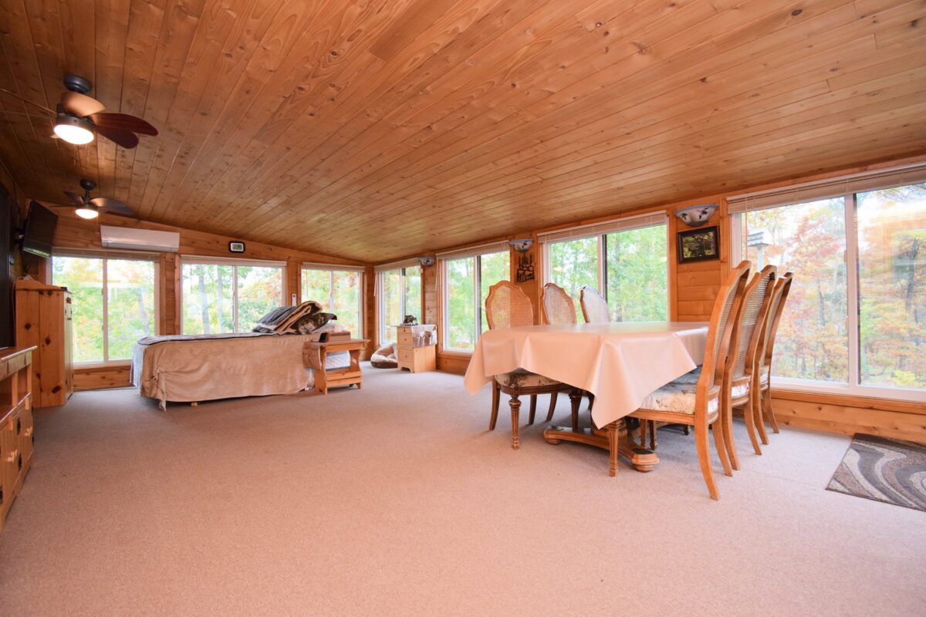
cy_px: 308
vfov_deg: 77.3
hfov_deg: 100.4
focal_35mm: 15
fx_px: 386
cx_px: 463
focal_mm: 10
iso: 1250
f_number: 4.5
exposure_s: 1/60
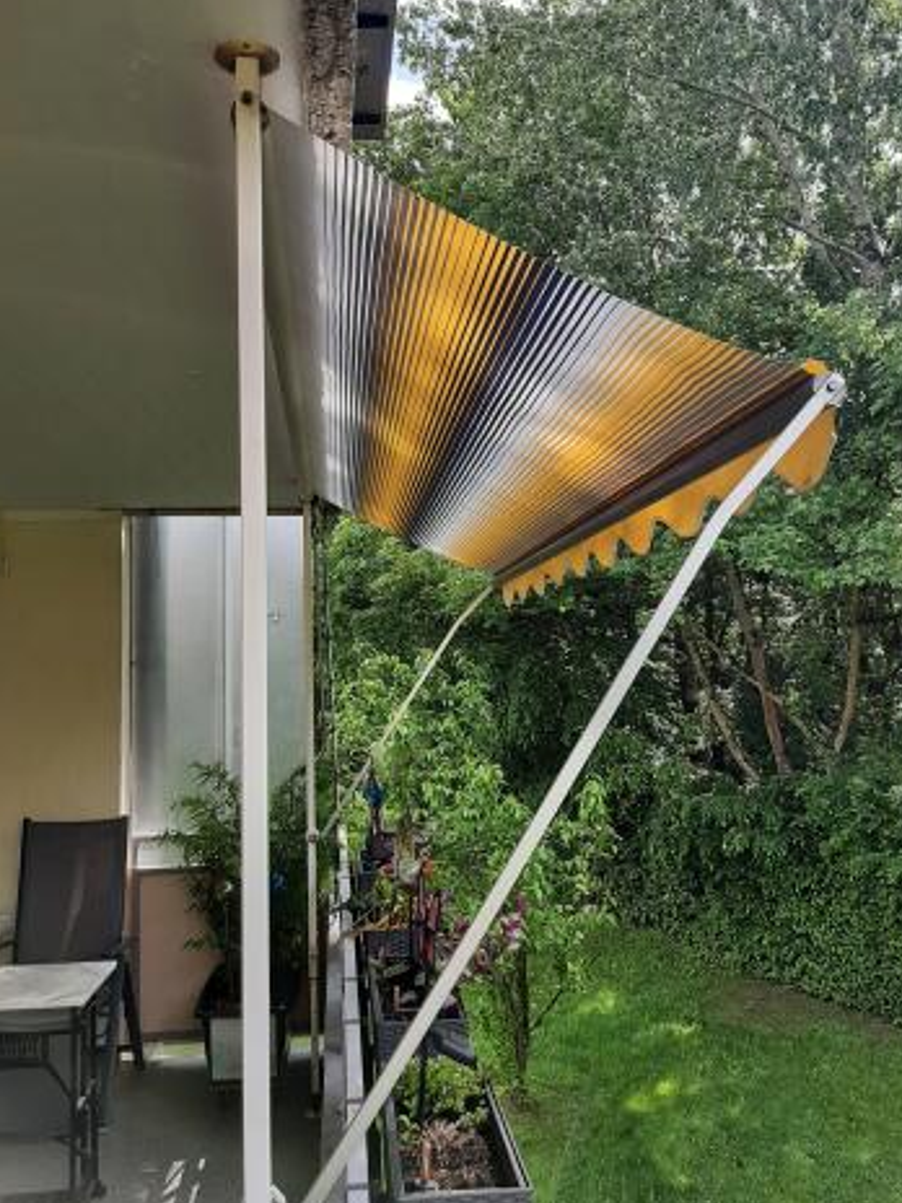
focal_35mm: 28
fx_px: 973
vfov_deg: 63.4
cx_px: 463
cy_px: 583
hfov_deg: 49.7
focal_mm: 3.93
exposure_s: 1/459
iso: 40
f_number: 1.7
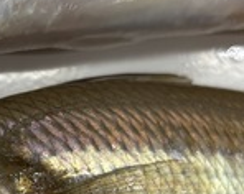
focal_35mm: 110
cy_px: 212
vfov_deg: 13.7
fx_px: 793
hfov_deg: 16.8
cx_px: -46
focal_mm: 5.96
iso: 50
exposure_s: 1/100
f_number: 1.6
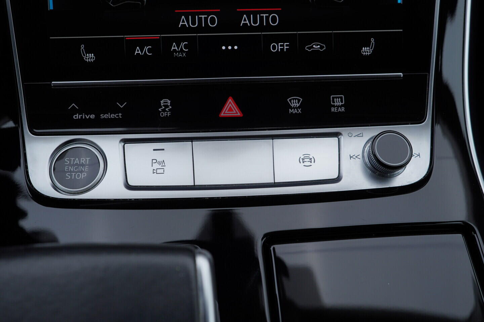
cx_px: 242
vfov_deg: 36.9
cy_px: 161
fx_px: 484
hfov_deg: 53.1
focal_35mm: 36
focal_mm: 24
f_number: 4.5
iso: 125
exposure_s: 1/100
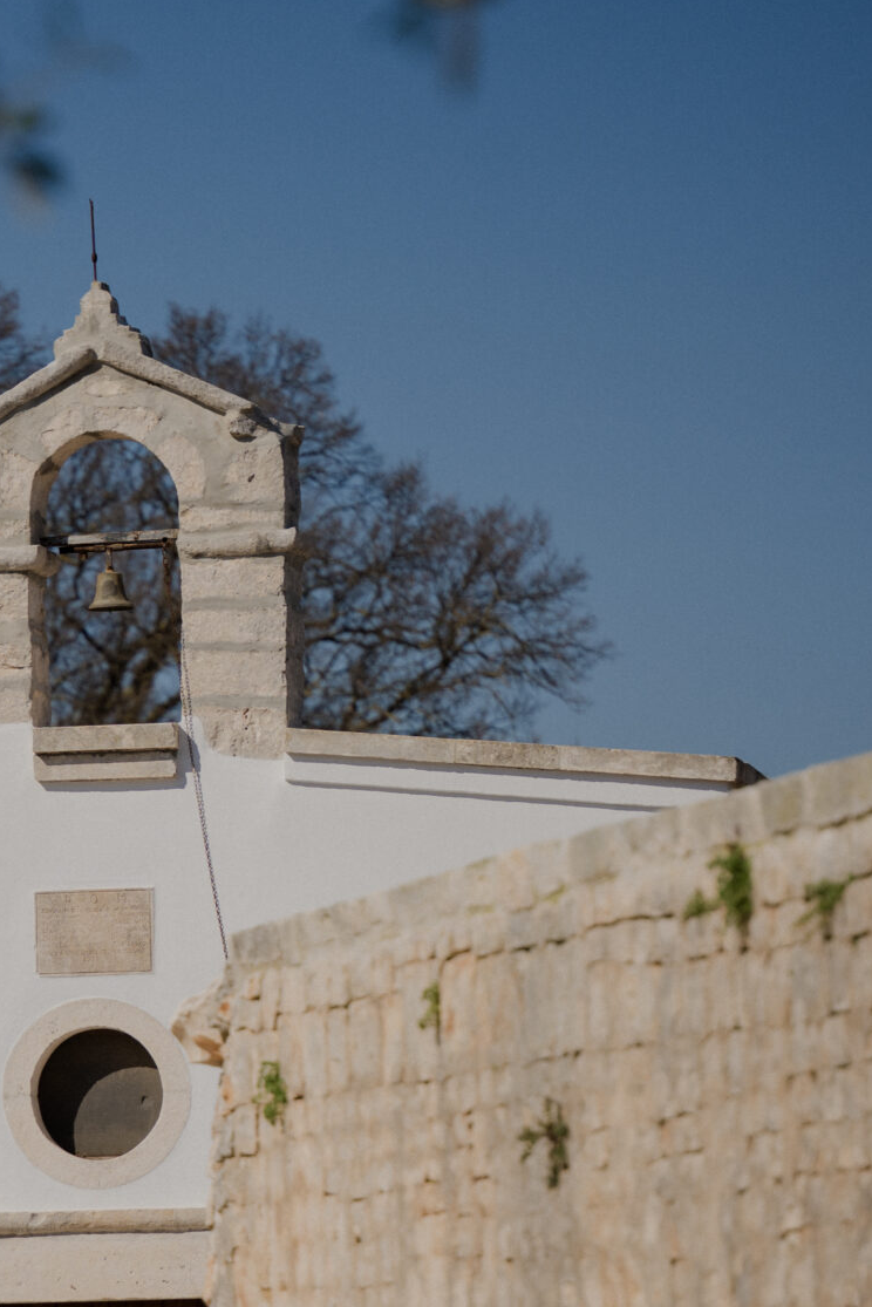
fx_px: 8750
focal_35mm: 241
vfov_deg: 8.5
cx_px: 114
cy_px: 998
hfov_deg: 5.7
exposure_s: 1/8000
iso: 125
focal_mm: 105
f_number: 2.8
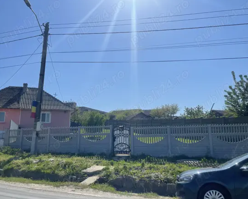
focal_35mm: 27
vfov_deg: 53.2
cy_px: 97
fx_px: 198
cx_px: 127
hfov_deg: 64.0
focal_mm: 5.1
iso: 32
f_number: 1.6
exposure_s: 1/9174
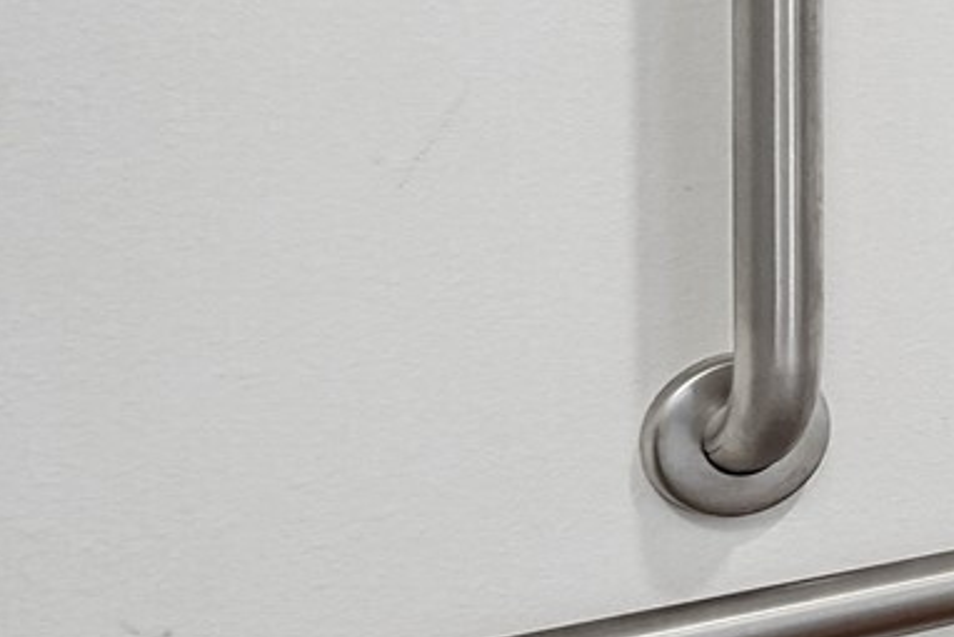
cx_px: 2099
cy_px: 91
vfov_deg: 18.9
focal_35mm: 71
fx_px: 1882
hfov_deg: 16.8
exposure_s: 1/30
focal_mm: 16
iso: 1600
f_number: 8
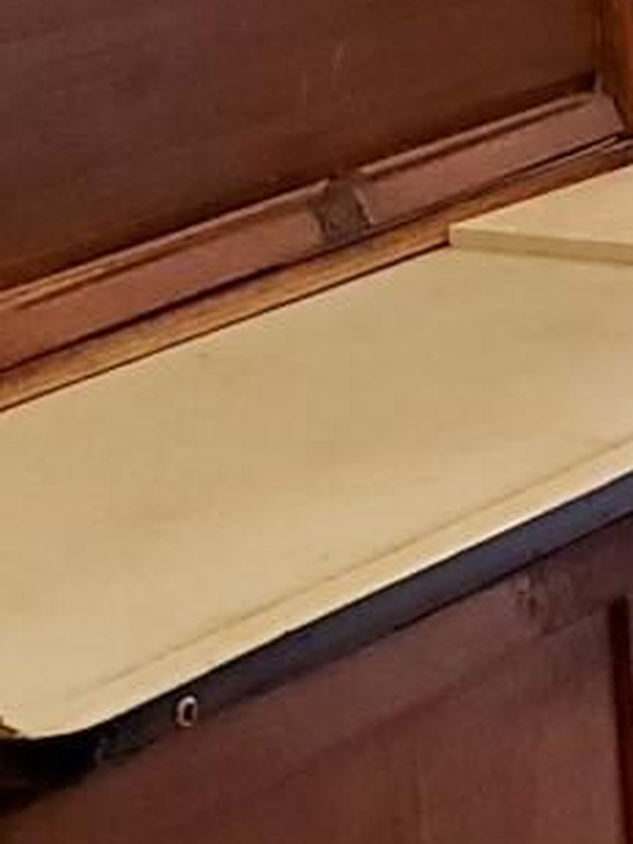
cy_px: 375
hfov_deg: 8.0
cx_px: 1573
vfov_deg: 11.7
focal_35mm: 169
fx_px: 4121
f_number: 2.4
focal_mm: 4.3
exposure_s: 1/40
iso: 320
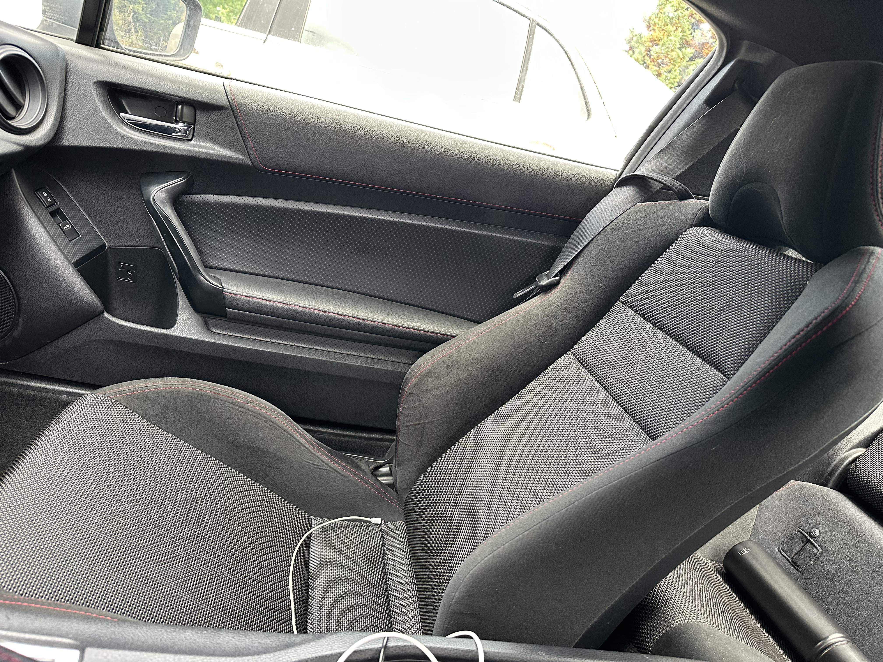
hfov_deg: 71.6
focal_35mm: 24
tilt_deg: -17.1
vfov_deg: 56.8
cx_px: 442
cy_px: 331
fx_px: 612
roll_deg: -16.6
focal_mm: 6.86
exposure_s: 1/88
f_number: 1.78
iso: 250
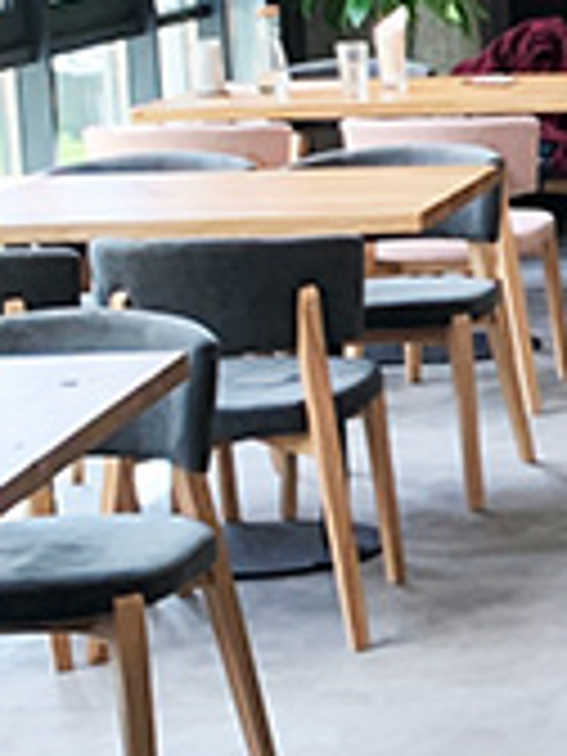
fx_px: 2708
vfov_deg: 15.8
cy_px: 202
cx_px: 1246
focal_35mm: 124
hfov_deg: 10.6
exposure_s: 1/121
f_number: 1.8
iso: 80
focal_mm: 4.25
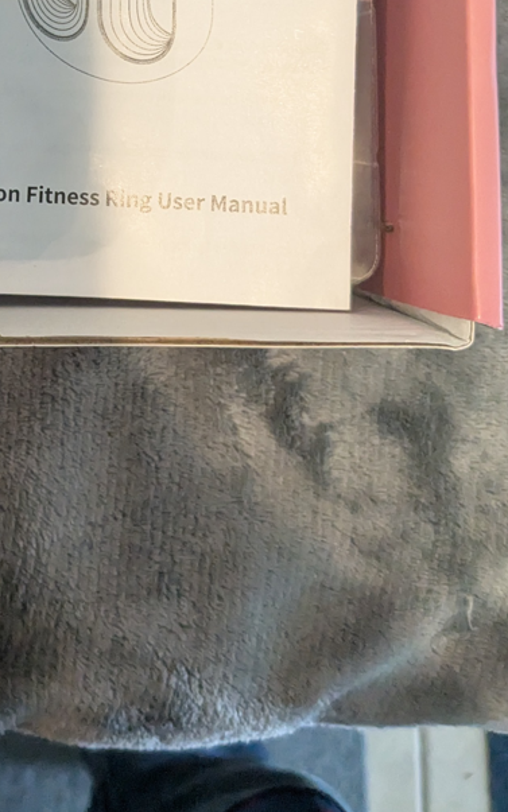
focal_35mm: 57
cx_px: -59
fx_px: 1262
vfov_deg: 33.5
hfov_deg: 21.5
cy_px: 62
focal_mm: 4.38
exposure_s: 1/120
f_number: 1.73
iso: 1343
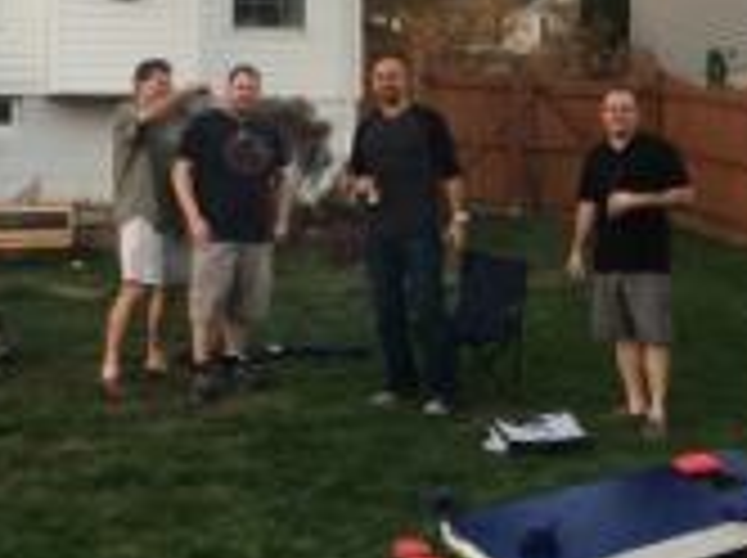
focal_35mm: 64
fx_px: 1379
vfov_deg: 22.7
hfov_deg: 30.3
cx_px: 342
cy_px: 166
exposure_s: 1/60
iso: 25
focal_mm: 4.15
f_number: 2.2
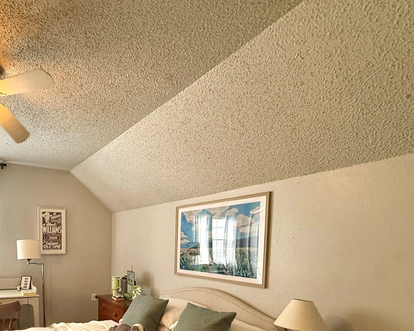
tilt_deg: -2.6
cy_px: 264
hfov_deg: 66.4
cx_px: 109
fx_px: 294
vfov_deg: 54.8
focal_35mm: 24
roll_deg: -1.7
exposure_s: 1/120
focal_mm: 2.22
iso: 500
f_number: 2.2
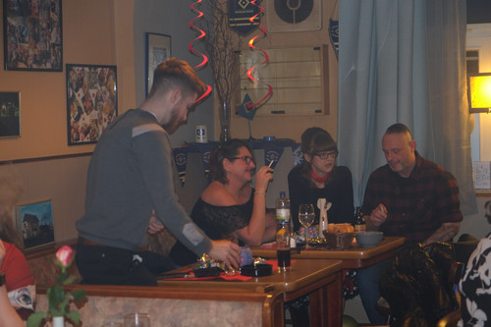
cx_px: 246
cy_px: 164
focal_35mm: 83
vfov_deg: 16.4
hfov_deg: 24.5
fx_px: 1132
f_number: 4
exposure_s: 1/15
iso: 800
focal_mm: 55
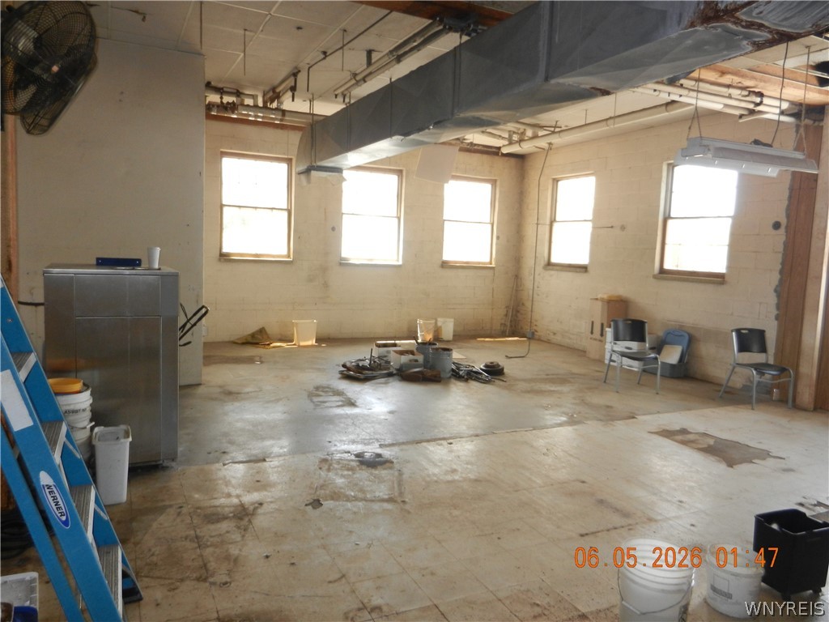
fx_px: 599
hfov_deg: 69.4
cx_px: 414
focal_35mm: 25
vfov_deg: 54.9
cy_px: 311
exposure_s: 1/30
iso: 200
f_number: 3.5
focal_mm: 4.5
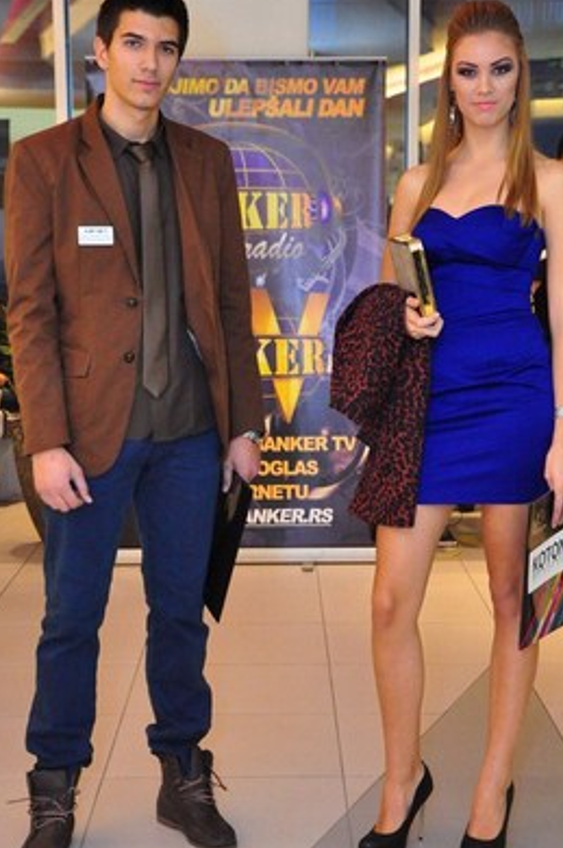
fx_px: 1882
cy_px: 446
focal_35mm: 80
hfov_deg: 17.0
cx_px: 297
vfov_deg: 25.4
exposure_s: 1/60
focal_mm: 40
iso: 2000
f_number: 4.5
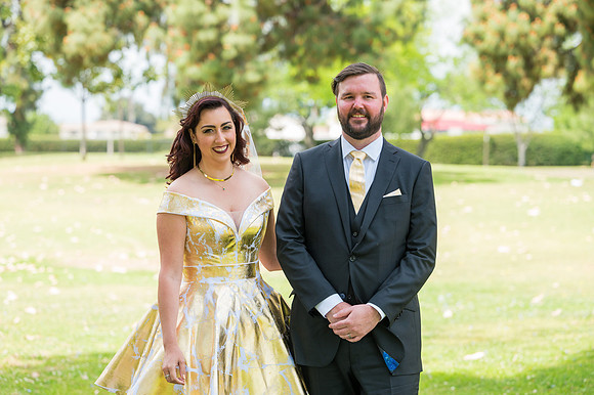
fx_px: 1501
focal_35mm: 91
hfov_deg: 22.4
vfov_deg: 15.0
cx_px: 297
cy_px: 198
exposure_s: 1/1600
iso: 500
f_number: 3.5
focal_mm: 91
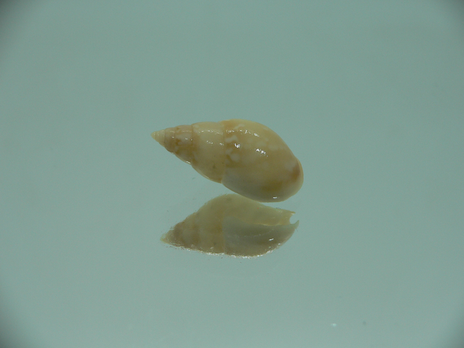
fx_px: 469
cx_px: 232
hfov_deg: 52.6
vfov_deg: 40.7
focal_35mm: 35
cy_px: 174
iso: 80
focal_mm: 4.6
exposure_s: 1/80
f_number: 2.8
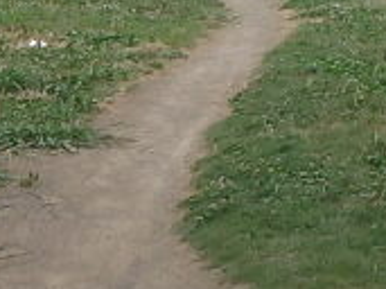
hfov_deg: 15.5
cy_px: -68
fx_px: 1304
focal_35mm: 117
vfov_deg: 12.3
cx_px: 578
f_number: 3.5
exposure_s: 1/320
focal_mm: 3.7
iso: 125
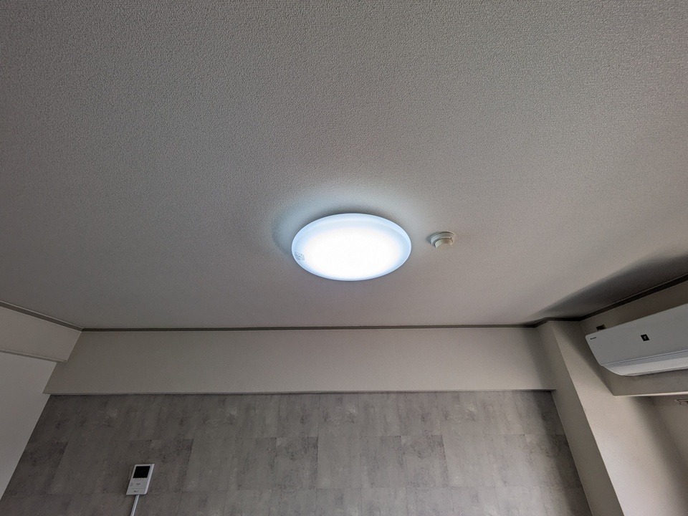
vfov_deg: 85.7
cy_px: 258
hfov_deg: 102.1
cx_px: 344
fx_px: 278
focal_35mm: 14
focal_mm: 1.83
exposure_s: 1/229
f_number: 2.2
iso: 49
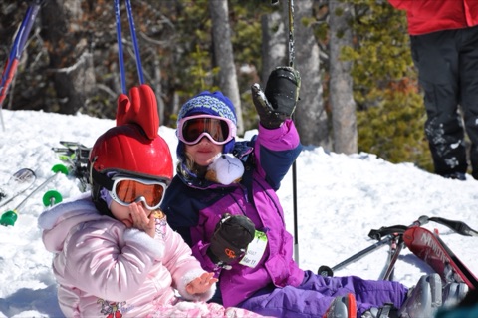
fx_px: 1830
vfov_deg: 9.9
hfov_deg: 14.9
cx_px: 239
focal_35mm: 138
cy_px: 159
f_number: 8
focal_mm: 92
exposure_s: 1/1000
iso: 200
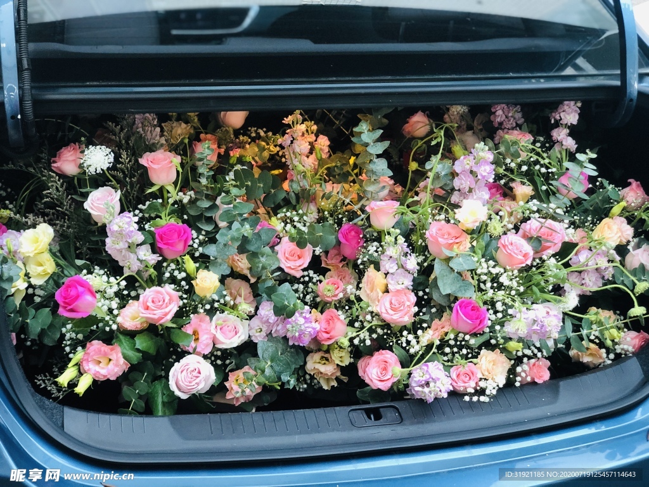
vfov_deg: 28.0
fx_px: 975
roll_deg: -0.2
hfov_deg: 36.8
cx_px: 324
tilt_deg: -19.9
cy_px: 244
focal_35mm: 52
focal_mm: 6
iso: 160
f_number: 2.4
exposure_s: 1/30
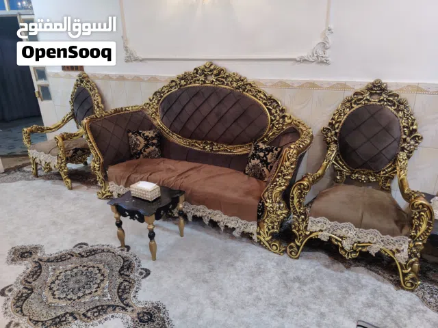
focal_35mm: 24
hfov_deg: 71.6
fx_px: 304
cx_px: 219
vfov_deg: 56.8
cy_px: 164
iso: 388
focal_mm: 5.25
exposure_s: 1/33.3
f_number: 1.75
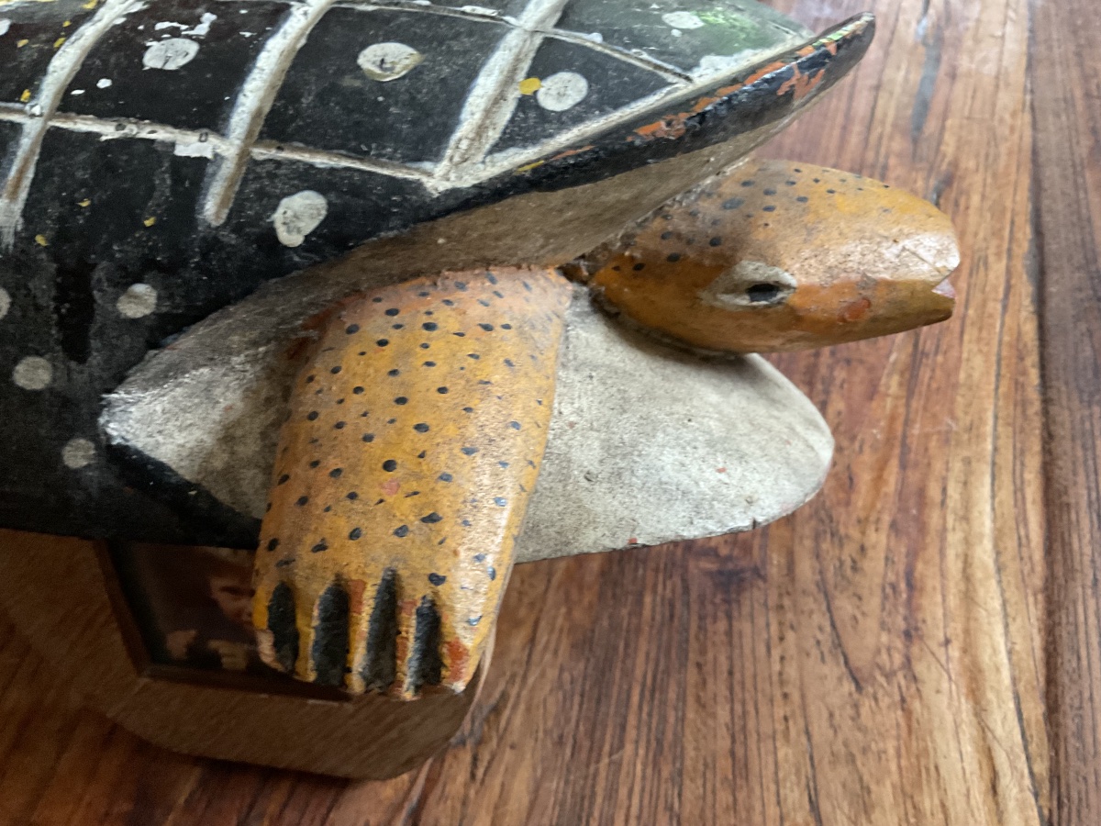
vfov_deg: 48.2
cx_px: 550
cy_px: 413
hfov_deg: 61.7
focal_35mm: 29
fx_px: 922
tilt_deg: -52.5
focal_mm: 3
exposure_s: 1/30
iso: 250
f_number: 1.8
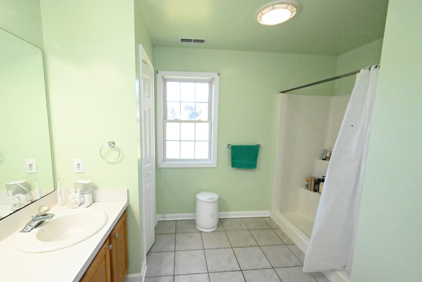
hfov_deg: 98.3
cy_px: 147
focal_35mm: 16
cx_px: 197
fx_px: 182
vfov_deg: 75.3
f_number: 22
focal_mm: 14.5
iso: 36000
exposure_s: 1/200
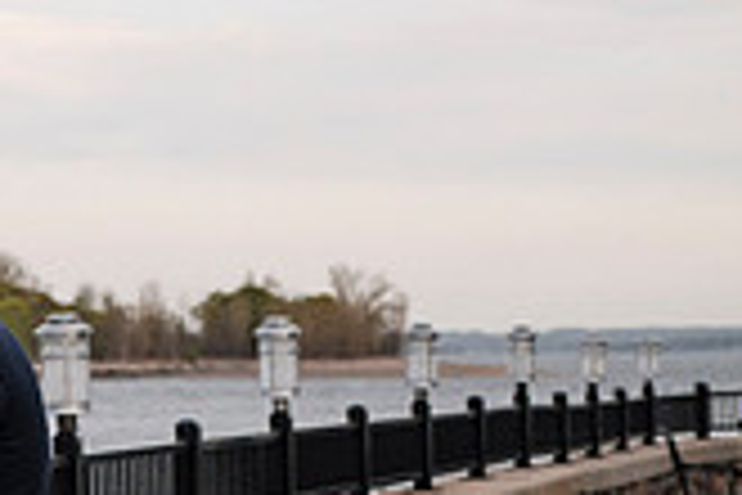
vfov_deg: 8.5
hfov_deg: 12.2
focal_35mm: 161
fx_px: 3318
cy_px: 405
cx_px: -351
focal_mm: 45
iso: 1250
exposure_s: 1/8000
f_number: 3.2
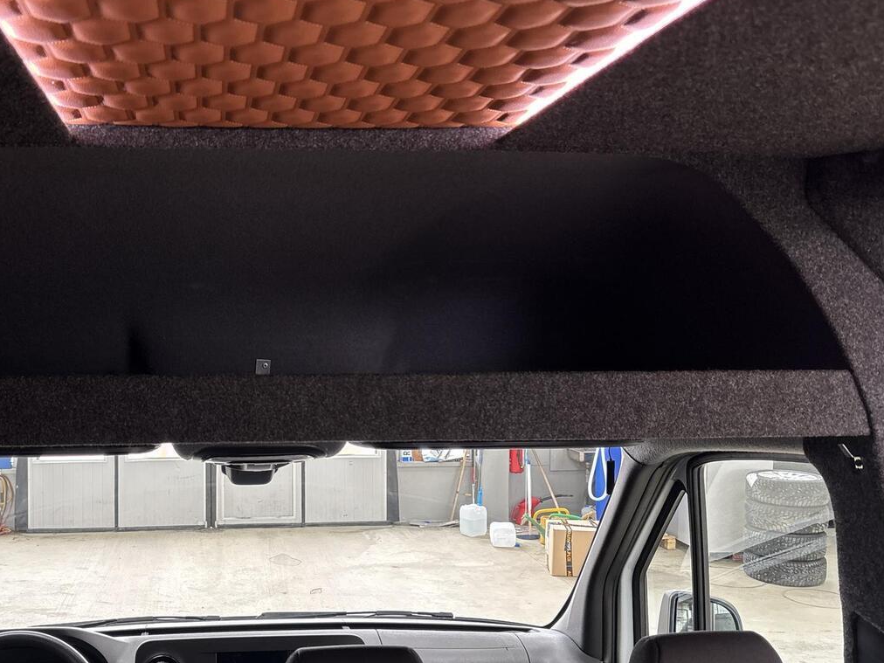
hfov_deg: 49.1
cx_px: 278
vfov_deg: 38.6
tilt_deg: -3.8
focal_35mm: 37
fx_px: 945
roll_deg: -0.8
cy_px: 381
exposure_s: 1/50
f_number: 1.6
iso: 160
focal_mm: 5.96
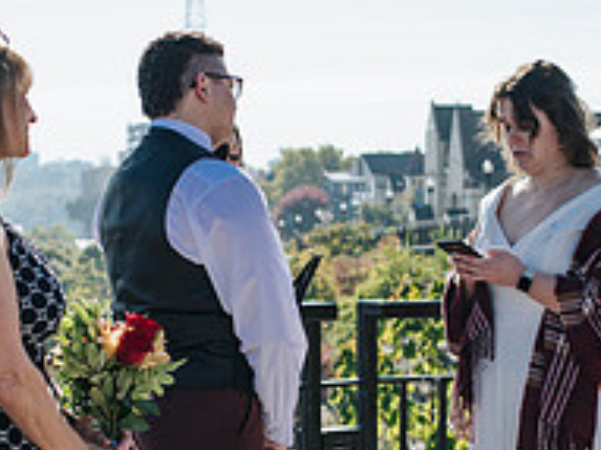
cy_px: 390
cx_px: 267
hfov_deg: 19.3
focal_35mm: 102
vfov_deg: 14.4
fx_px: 1770
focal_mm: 35
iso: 100
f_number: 3.2
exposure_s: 1/1000
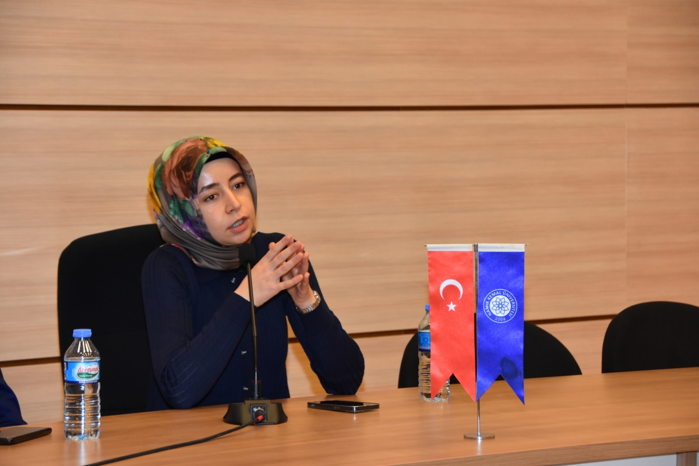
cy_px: 233
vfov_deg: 11.1
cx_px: 350
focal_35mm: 123
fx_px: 2388
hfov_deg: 16.7
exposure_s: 1/60
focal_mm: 82
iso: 1100
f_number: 5
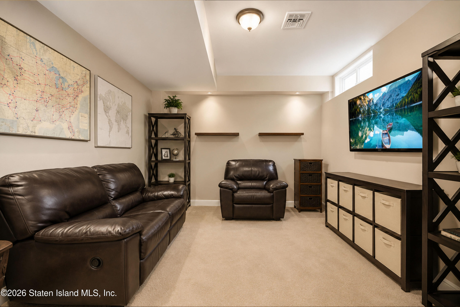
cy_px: 154
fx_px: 204
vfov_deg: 73.8
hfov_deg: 96.7
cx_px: 230
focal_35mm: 16
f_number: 4
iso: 12800
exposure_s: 1/160
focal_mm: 16
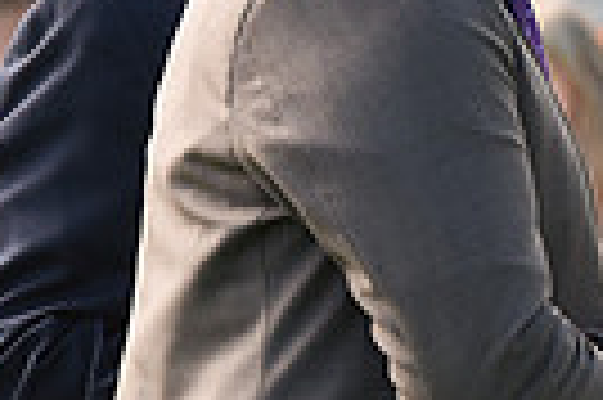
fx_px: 11610
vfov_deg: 2.0
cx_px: 1274
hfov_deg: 3.0
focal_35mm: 694
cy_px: 267
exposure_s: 1/1000
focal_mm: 160
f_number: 5.6
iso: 500
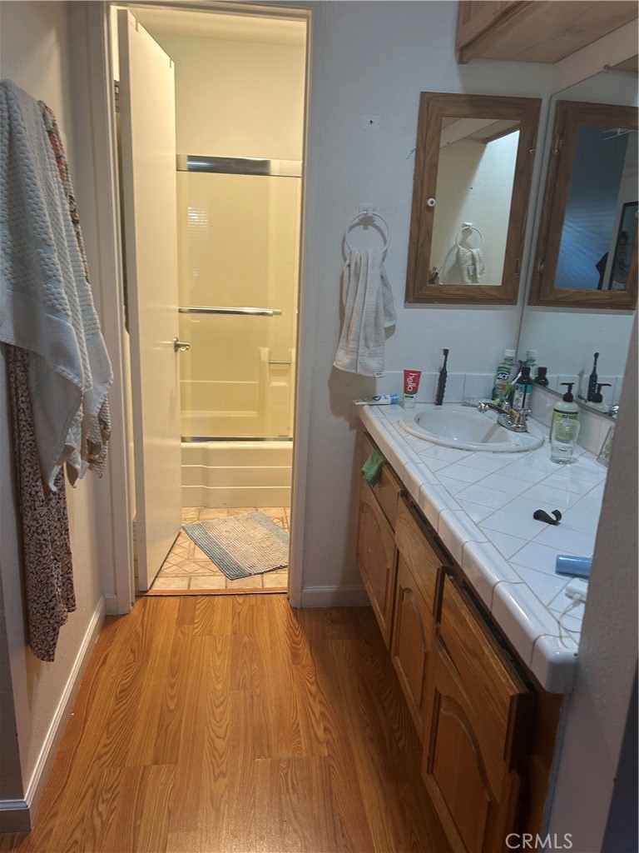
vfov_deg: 67.3
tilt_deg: -16.9
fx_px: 640
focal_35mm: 26
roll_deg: -3.0
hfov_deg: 53.1
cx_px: 320
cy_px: 426
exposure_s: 1/60
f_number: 1.5
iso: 100
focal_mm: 5.7
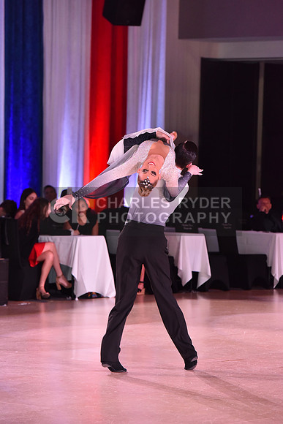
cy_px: 212
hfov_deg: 7.9
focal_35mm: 175
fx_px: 2062
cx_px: 142
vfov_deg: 11.7
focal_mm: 175
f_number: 5
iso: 2500
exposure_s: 1/320
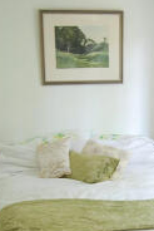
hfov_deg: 21.0
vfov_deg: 30.7
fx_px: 410
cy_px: 181
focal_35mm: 64
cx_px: 125
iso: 200
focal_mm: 18
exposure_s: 1/10
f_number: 3.5
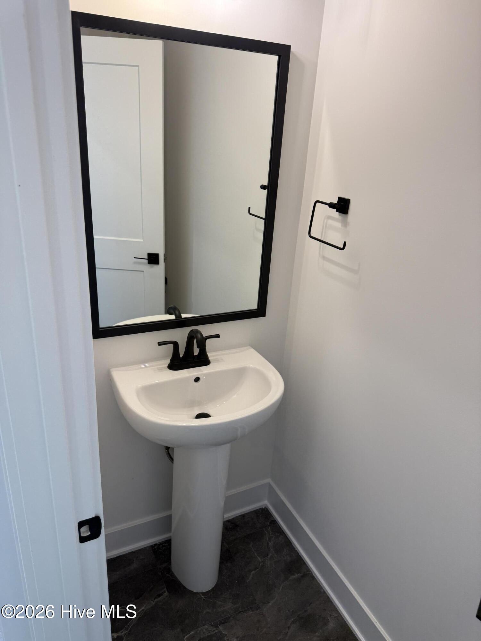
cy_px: 320
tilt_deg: -22.7
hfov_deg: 56.8
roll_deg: -4.8
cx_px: 240
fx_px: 445
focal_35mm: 24
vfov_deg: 71.6
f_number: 1.78
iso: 80
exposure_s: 1/120
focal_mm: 6.76
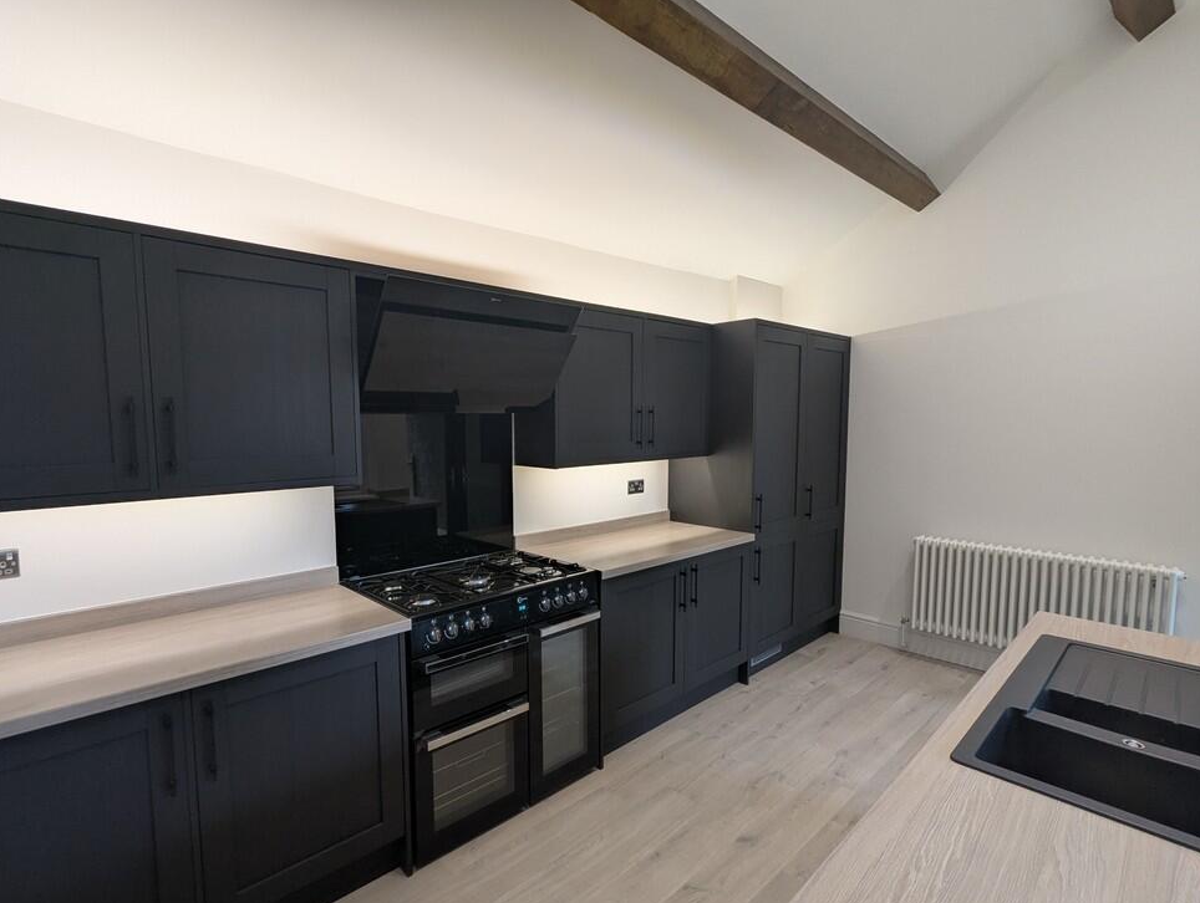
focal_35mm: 17
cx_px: 569
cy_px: 475
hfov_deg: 90.9
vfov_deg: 74.8
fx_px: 590
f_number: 2.2
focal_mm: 2.35
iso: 52
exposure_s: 1/33.3
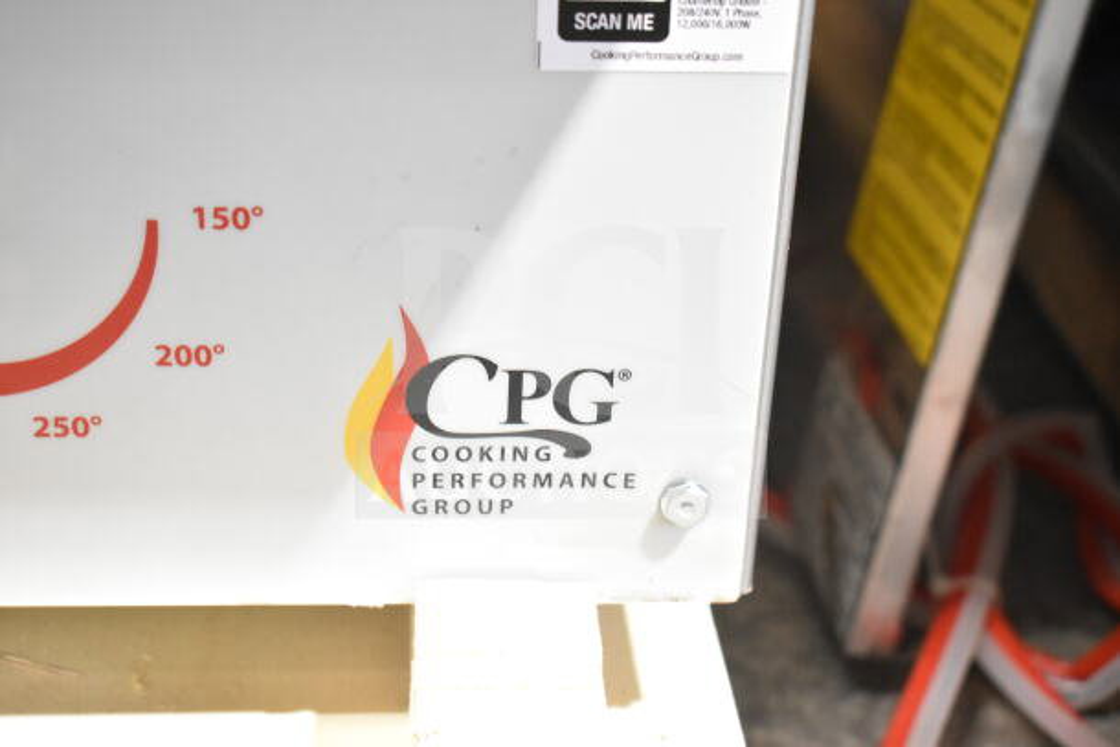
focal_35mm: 57
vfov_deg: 23.8
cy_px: 374
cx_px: 560
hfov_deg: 35.0
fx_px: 1774
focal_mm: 38
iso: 4000
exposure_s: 1/60
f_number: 4.8
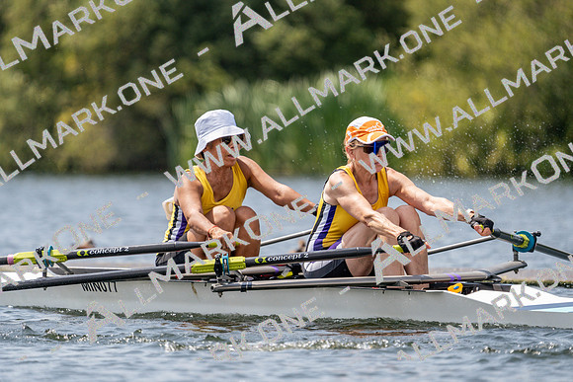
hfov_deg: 4.2
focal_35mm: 493
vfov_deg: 2.8
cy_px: 191
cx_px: 286
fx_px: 7848
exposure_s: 1/1600
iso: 250
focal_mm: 493
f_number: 6.3
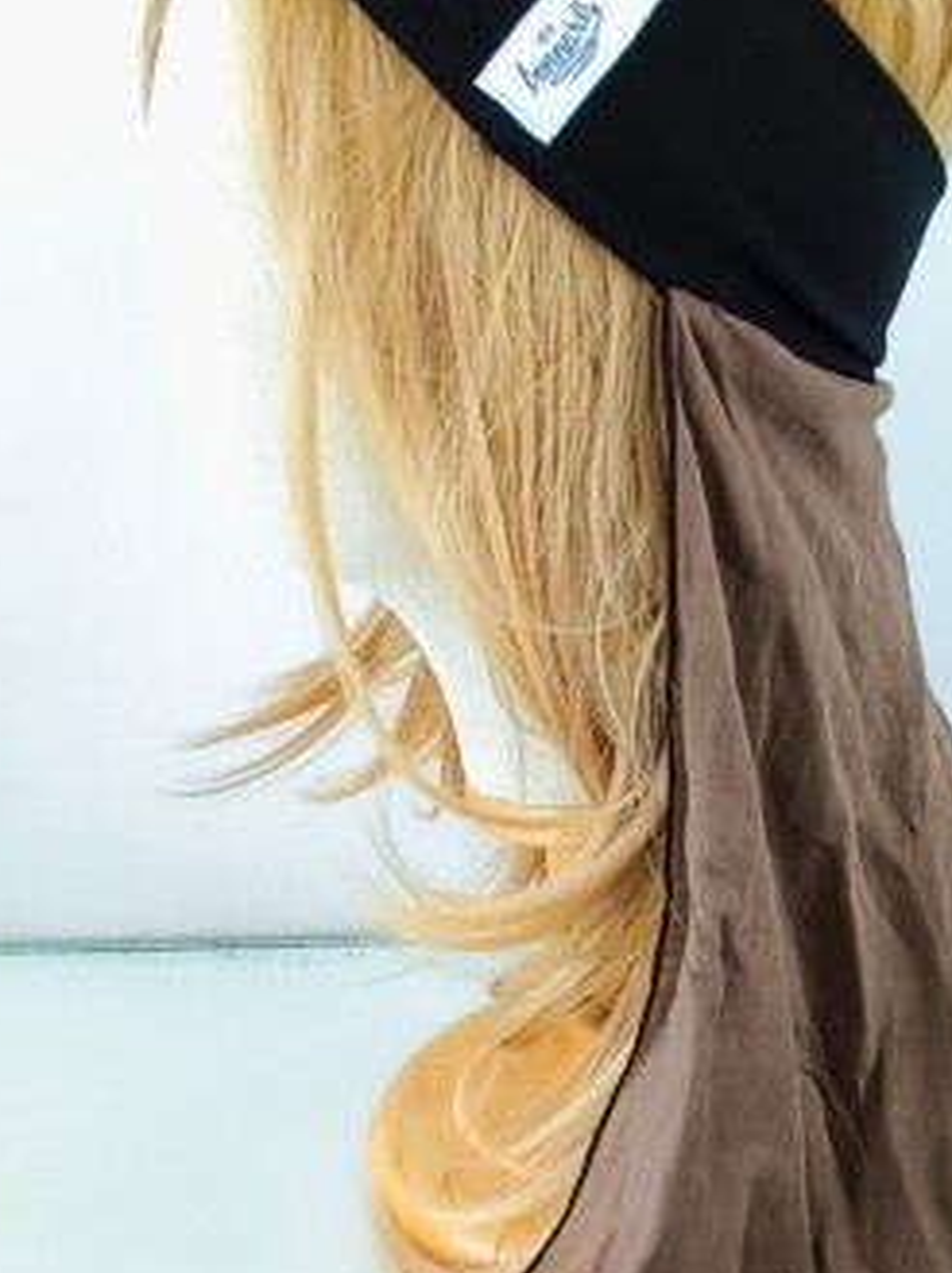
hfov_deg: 33.4
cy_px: 724
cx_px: 747
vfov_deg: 44.7
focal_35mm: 42
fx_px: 1543
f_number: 2.2
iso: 50
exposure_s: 1/30
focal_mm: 1.65
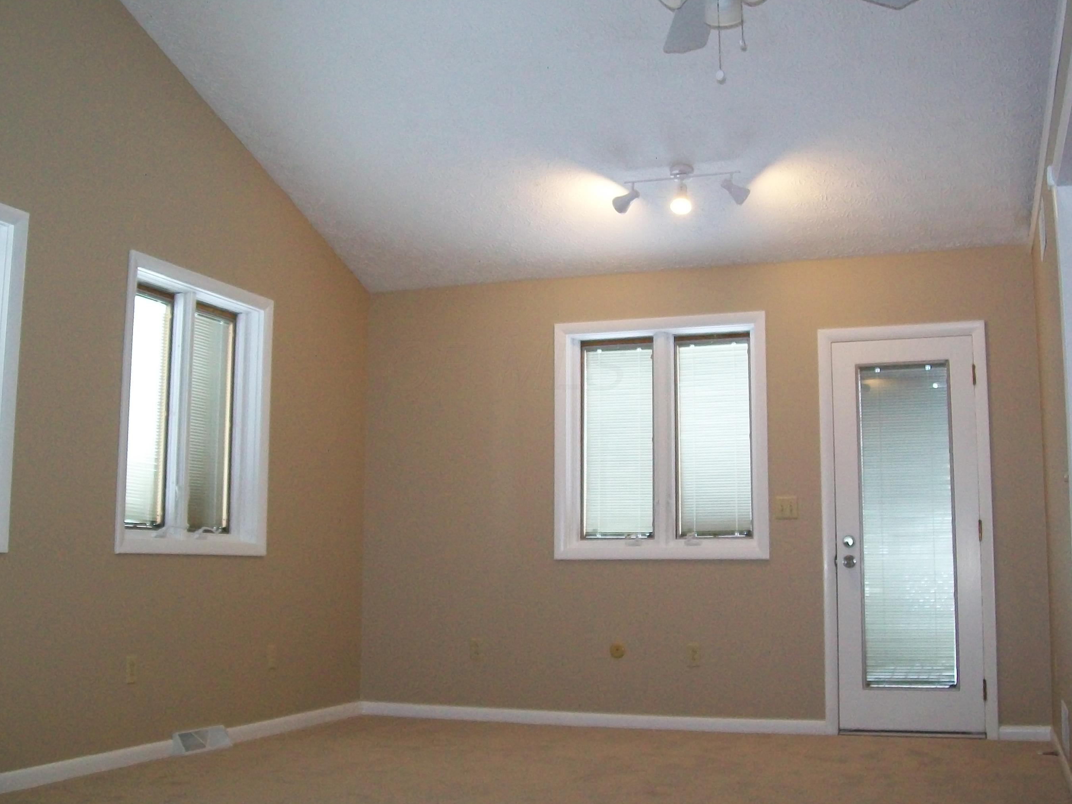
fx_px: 1239
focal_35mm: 40
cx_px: 507
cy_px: 366
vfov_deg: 35.9
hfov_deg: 46.8
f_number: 2.7
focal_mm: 6
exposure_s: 1/80
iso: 160
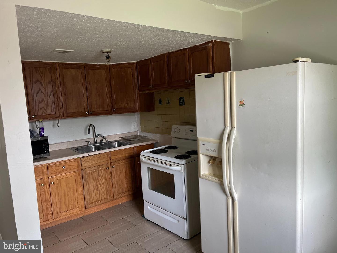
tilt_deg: -6.9
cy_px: 126
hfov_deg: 67.3
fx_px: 253
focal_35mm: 26
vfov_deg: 53.1
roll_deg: +2.8
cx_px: 168
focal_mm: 5.1
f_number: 1.6
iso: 125
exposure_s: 1/100
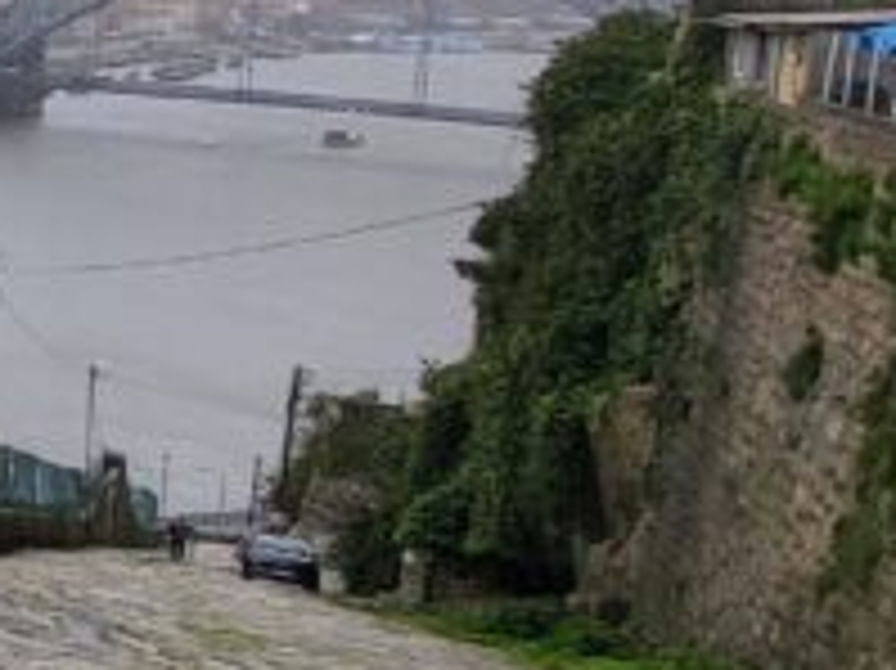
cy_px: 36
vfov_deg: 21.3
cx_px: -1319
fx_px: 1733
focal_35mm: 67
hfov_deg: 14.7
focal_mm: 1.74
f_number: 2.2
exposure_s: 1/170
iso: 32
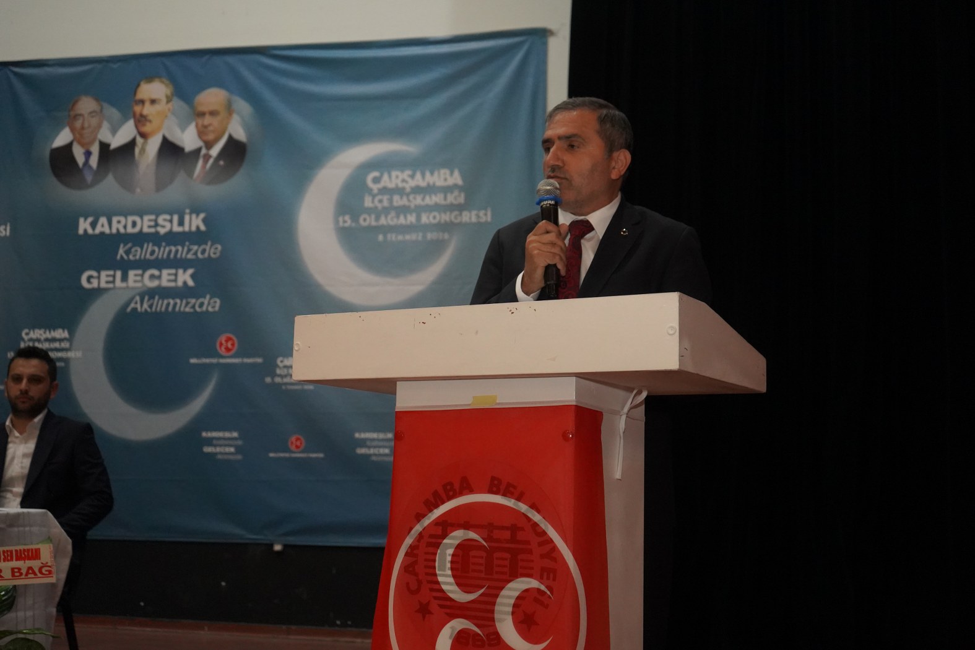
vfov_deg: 31.9
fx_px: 1137
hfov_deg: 46.4
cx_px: 488
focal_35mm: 42
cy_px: 325
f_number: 4.5
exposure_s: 1/160
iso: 6400
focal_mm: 42
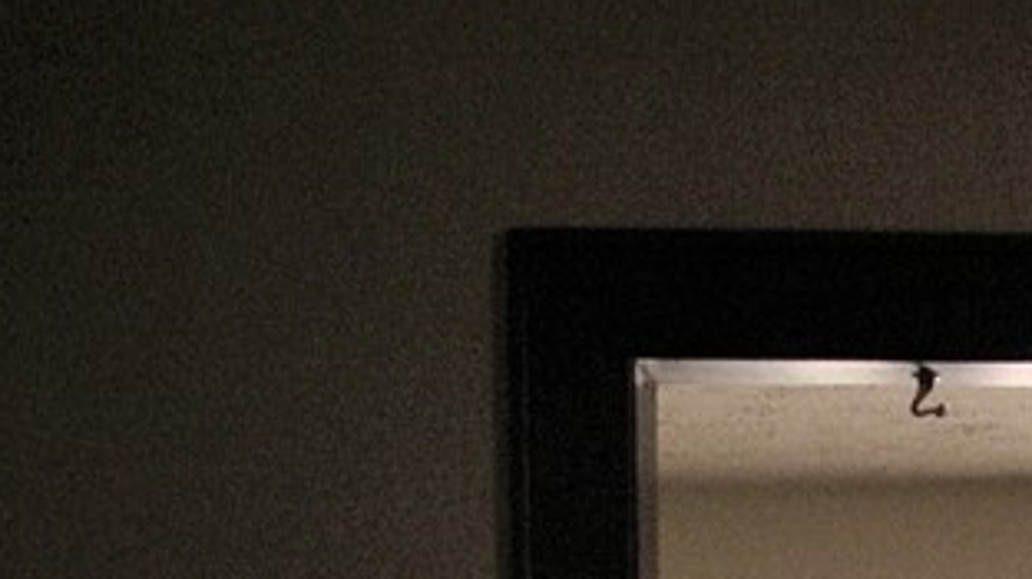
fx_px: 3719
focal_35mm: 136
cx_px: 1680
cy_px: 1237
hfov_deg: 14.4
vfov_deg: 8.4
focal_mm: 8
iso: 100
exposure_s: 1/82.3
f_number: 2.8
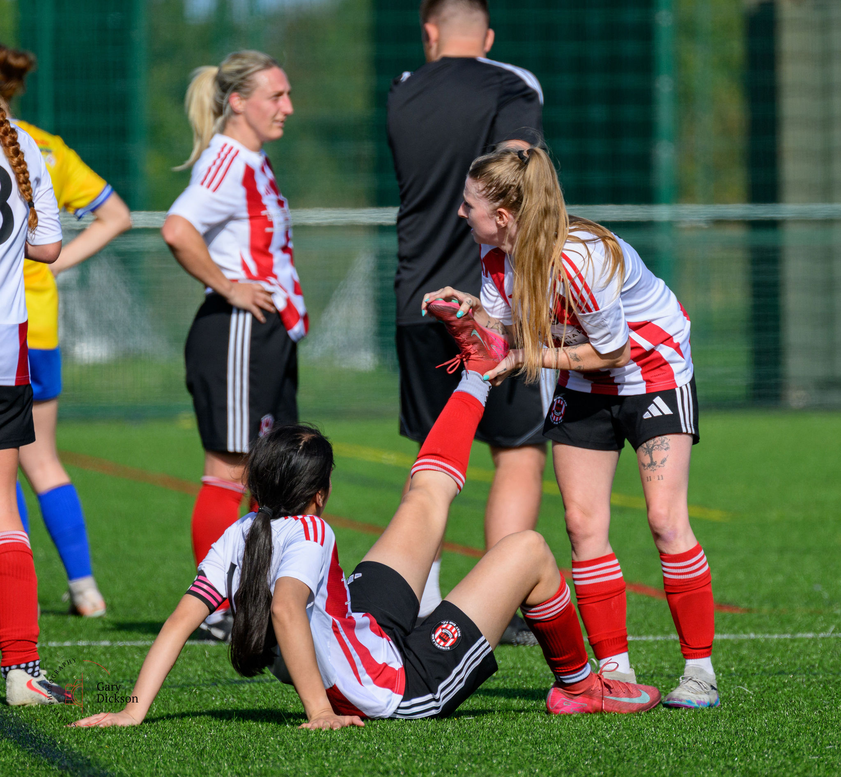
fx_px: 17100
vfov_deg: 2.6
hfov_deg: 2.8
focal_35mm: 646
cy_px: 280
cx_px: 496
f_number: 5.6
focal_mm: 400
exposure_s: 1/2000
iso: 360
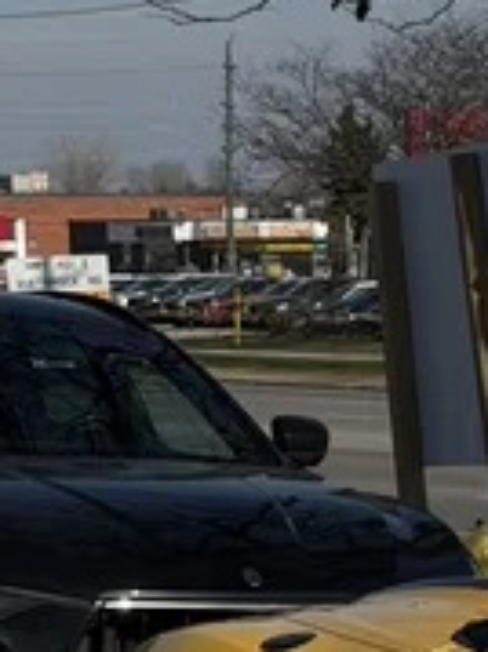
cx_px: 969
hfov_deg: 6.7
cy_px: 747
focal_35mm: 215
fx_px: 4046
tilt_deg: -6.8
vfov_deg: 9.1
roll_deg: -0.9
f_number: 1.78
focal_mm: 6.76
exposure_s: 1/13333
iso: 80
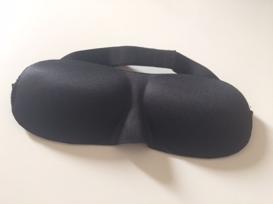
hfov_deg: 61.7
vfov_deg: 48.2
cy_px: 102
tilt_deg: -61.7
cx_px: 136
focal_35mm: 29
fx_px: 229
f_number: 2.2
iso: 125
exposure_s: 1/30
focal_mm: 4.15
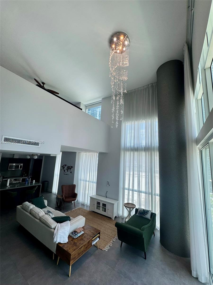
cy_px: 142
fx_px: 115
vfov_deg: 102.1
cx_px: 106
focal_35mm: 14
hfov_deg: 85.7
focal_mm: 2.22
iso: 40
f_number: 2.2
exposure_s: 1/211
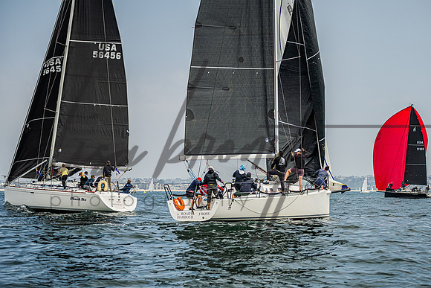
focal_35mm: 113
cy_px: 160
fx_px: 1355
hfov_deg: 18.1
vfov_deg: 12.1
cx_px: 228
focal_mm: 100
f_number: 4.5
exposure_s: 1/4000
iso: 360
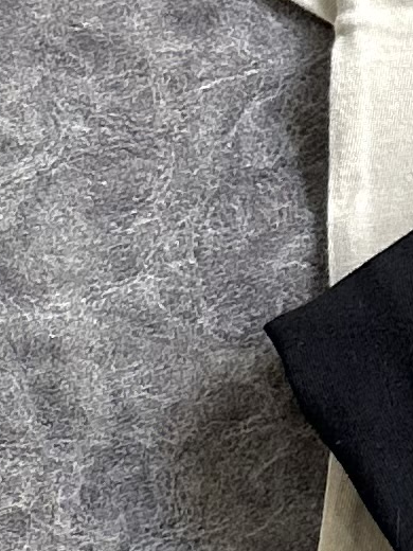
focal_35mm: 186
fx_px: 2959
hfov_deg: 6.7
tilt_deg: -67.9
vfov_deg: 10.5
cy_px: -103
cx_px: 1484
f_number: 1.78
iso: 160
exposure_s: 1/100
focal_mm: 6.86
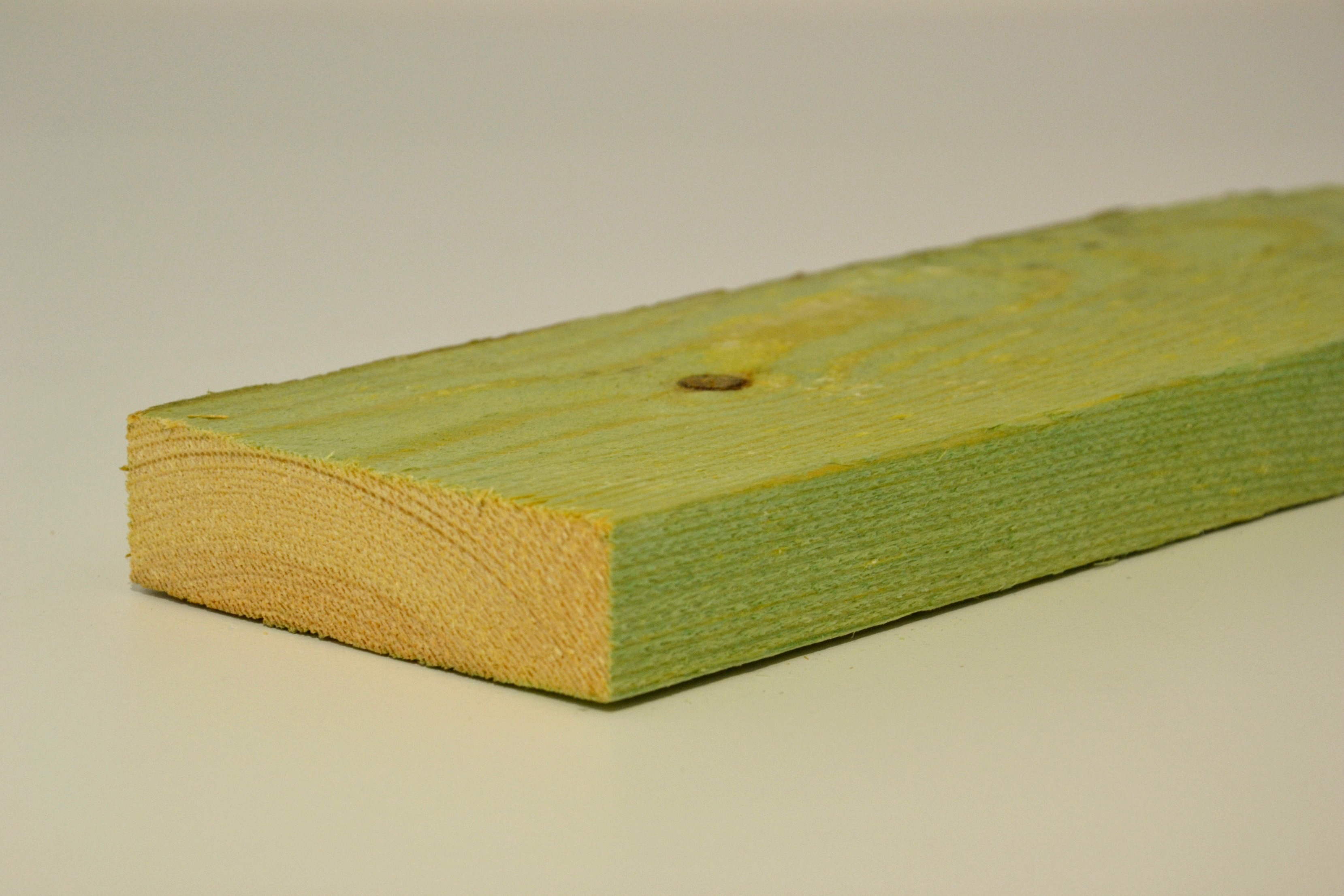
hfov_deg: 17.1
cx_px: 672
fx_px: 4480
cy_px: 448
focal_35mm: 120
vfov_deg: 11.4
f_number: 8
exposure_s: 1/125
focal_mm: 80
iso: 360
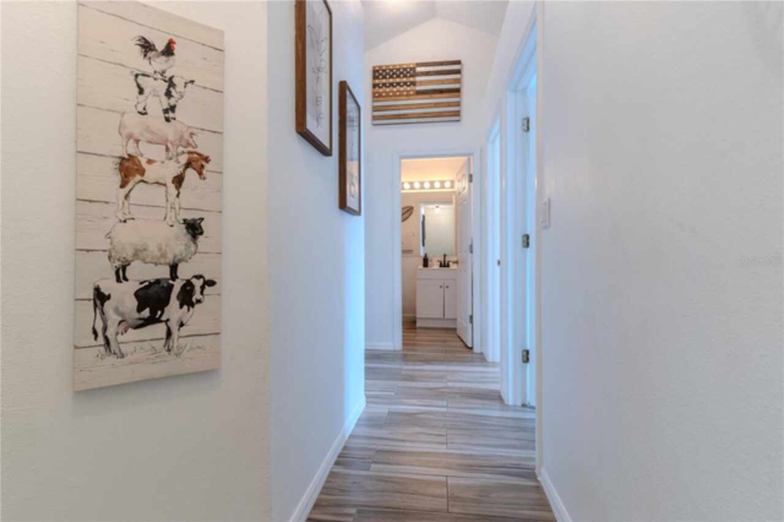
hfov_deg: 93.3
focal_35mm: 17
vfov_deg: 70.4
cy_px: 261
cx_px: 392
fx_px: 370
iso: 100
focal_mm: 17
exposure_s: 1/40
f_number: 8
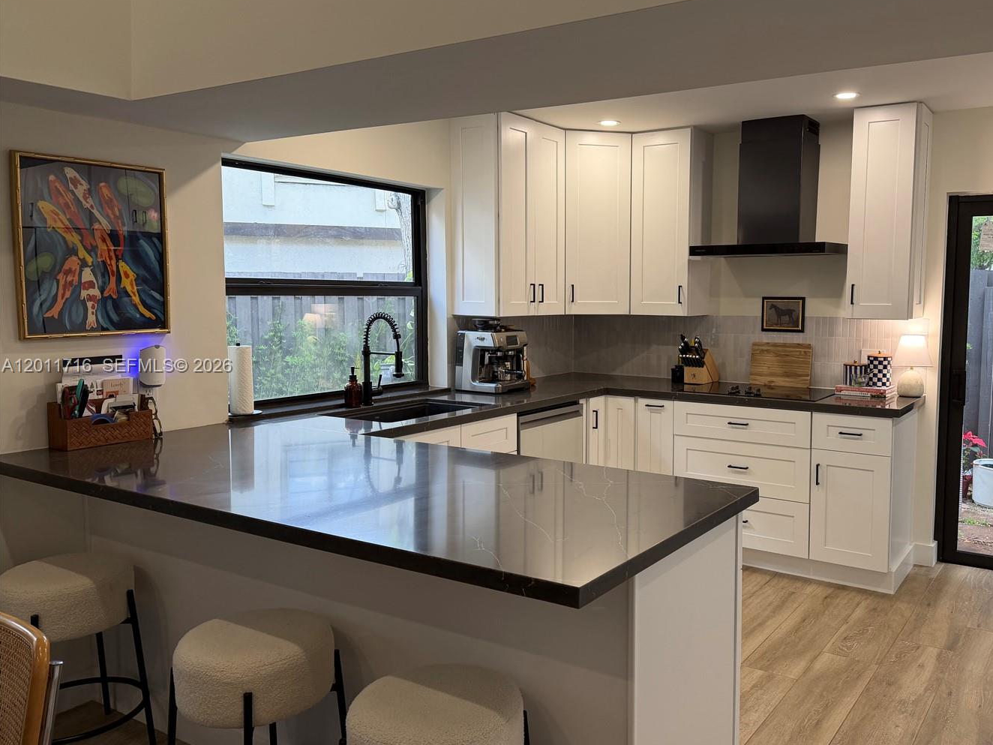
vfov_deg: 48.2
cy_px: 367
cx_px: 598
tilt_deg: -5.6
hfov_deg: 61.1
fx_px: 832
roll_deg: -0.1
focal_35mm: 29
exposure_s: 1/120
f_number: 1.78
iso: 160
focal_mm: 6.76
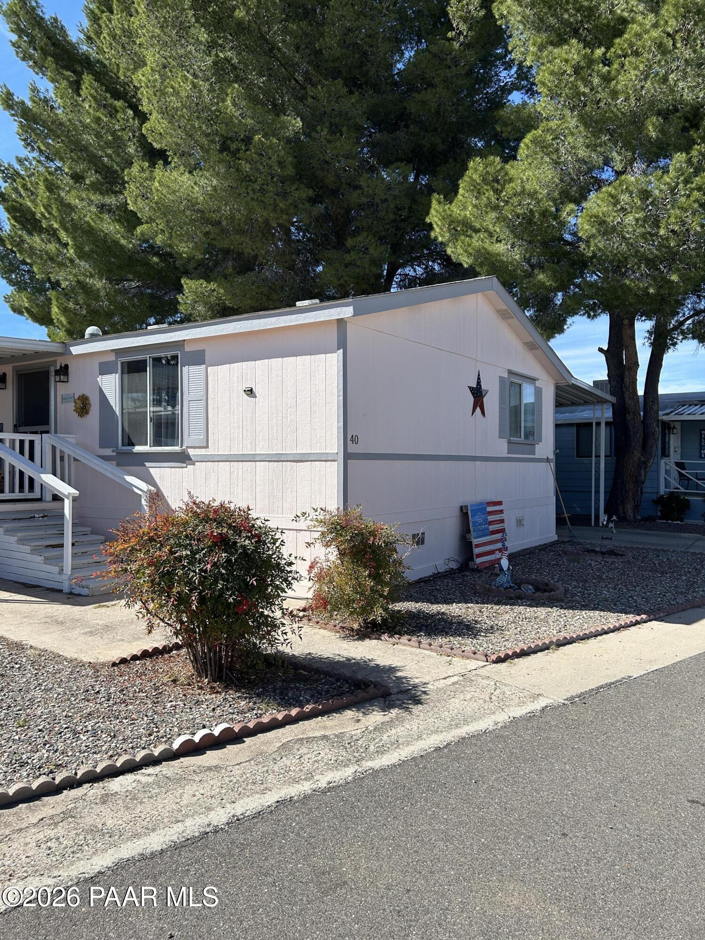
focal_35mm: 26
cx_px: 352
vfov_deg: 67.3
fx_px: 706
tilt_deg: +0.4
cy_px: 470
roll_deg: +0.9
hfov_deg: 53.1
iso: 50
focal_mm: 5.7
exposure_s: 1/3831
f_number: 1.5
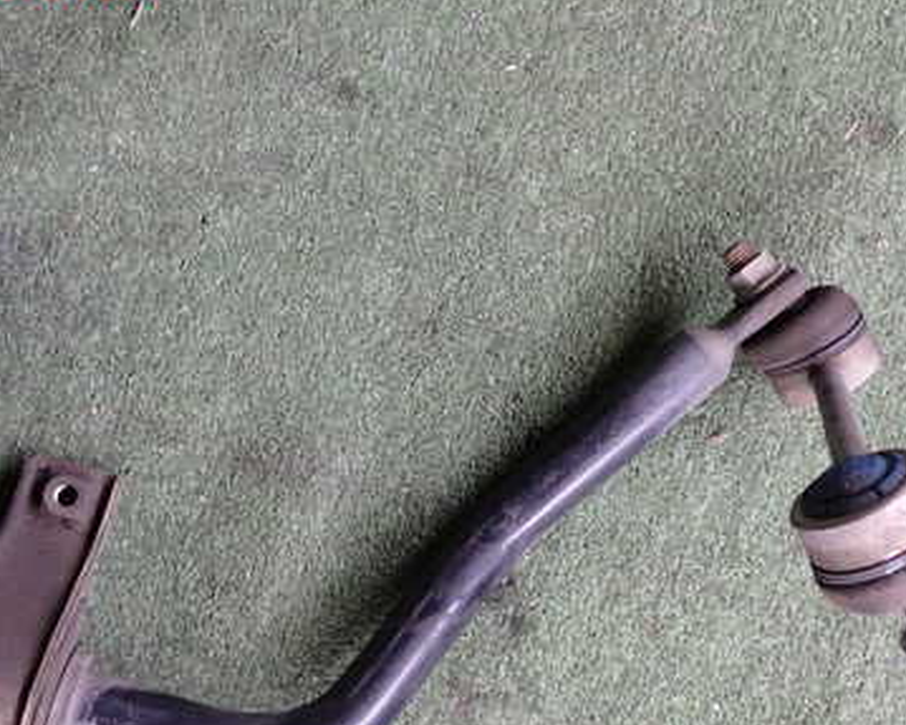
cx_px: 432
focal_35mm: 49
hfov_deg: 38.0
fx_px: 1314
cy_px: 518
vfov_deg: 30.5
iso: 200
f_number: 2.3
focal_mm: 5.4
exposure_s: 1/80
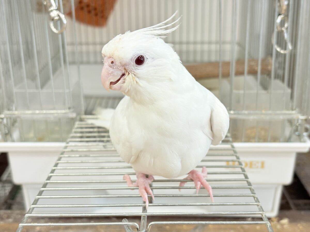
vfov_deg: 28.0
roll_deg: +0.0
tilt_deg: -17.6
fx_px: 466
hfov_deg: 36.8
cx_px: 155
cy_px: 116
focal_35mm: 52
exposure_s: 1/50
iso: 50
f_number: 1.6
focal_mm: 5.96
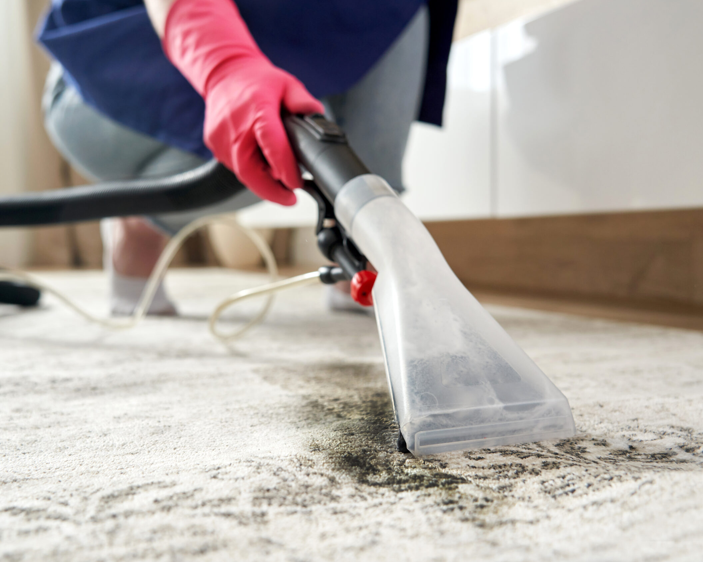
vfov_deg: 36.5
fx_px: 853
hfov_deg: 44.8
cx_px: 328
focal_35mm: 41
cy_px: 281
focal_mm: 36
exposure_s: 1/100
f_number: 5
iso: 400
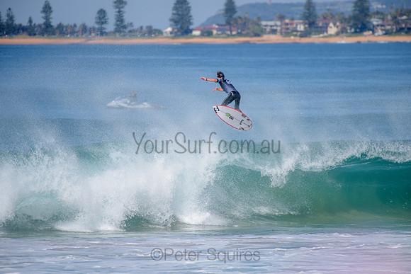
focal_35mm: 500
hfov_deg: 4.1
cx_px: 206
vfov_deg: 2.8
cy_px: 137
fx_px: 5709
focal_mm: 500
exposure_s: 1/2000
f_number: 5.6
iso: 160
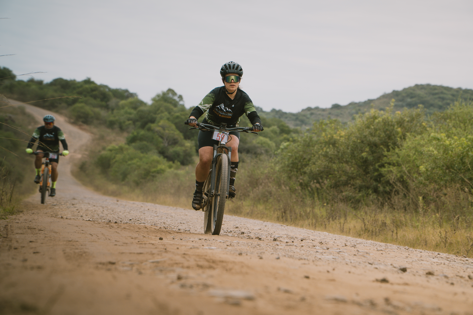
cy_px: 158
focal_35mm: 158
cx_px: 236
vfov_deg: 8.7
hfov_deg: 13.0
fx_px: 2069
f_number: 5
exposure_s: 1/1000
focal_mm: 105
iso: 400
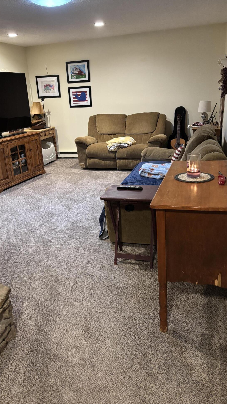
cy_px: 204
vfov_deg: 66.1
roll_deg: +4.6
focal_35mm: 29
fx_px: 310
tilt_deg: -19.2
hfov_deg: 40.1
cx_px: 103
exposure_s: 1/40
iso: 500
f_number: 1.6
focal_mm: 5.96
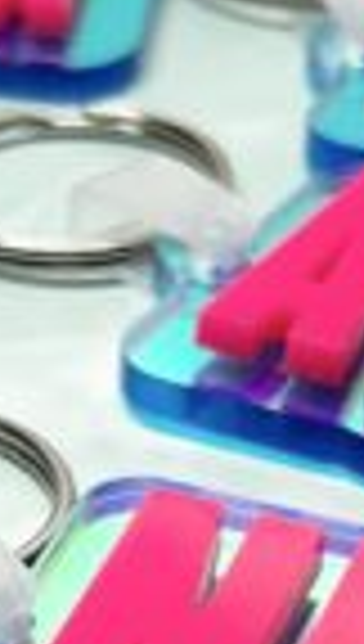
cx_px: -90
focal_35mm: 158
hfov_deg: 7.6
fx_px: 2697
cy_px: 716
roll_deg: +1.4
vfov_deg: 13.3
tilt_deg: -39.8
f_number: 1.5
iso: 40
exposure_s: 1/120
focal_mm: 5.7
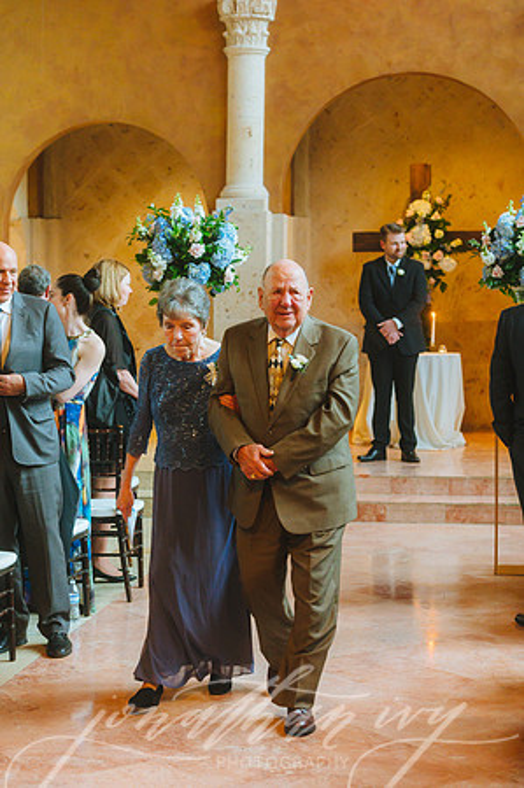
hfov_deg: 19.4
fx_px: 1532
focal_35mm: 70
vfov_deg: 28.9
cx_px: 262
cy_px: 394
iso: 4000
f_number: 2.8
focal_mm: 70
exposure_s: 1/160
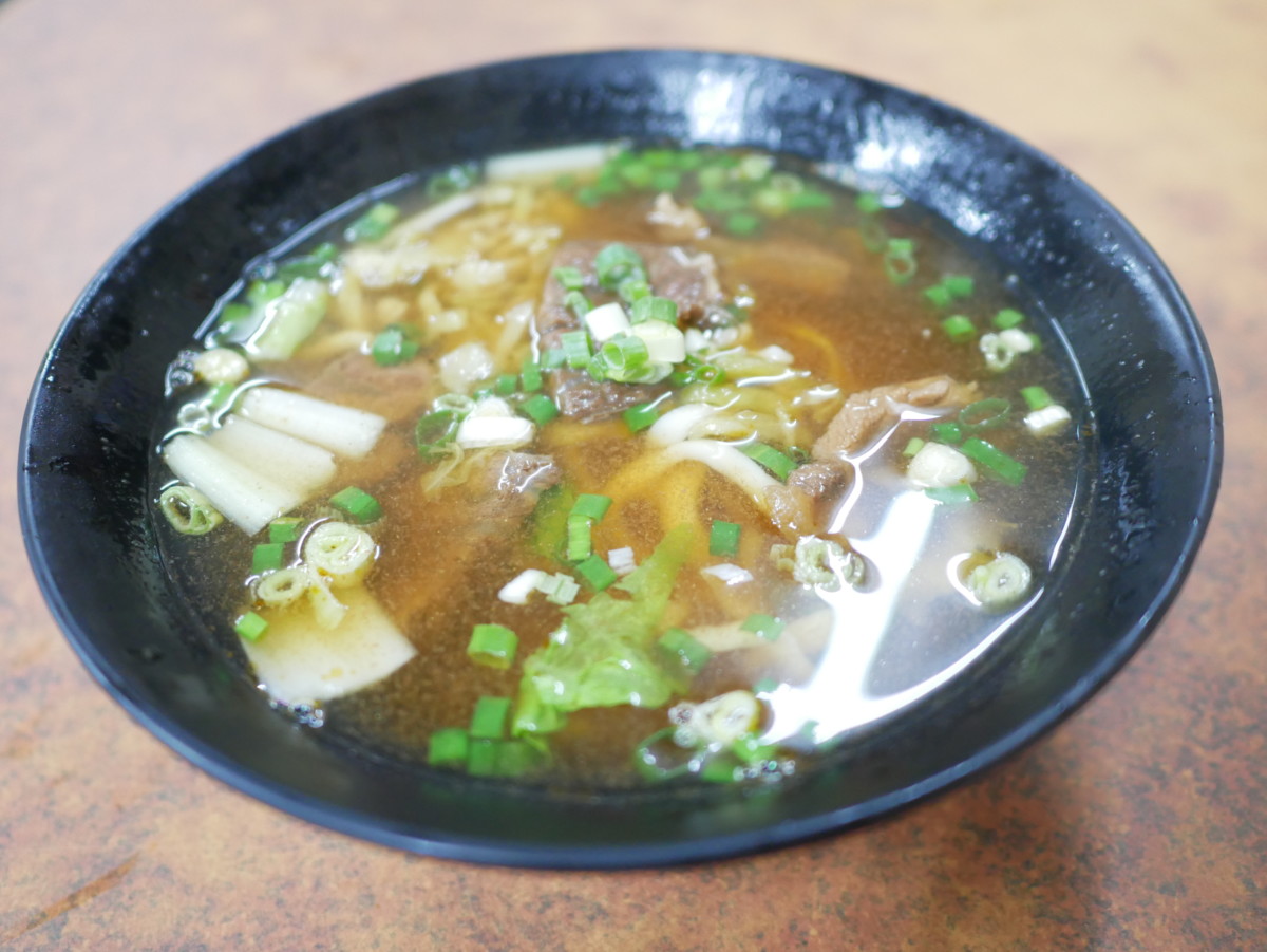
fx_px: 1098
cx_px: 634
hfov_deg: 59.9
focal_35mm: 30
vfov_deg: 46.8
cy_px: 476
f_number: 1.7
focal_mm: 15
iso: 1250
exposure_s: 1/60
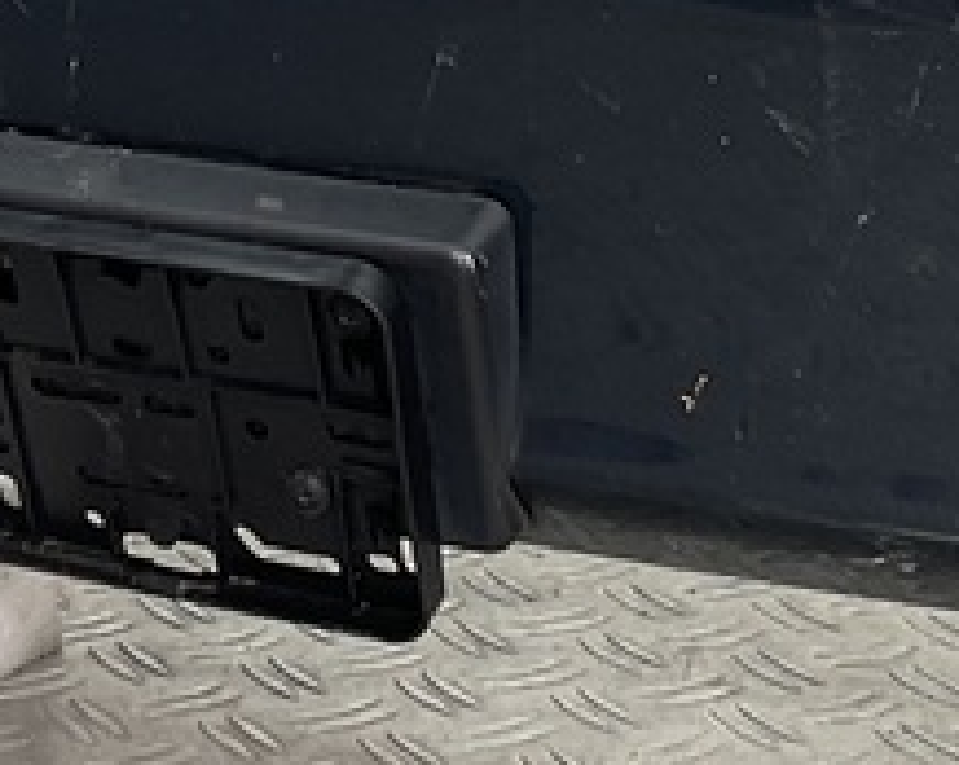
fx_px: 3715
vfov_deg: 11.6
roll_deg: -2.8
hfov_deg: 14.7
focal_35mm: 131
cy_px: -62
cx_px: 449
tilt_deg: -10.7
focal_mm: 3
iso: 20
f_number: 1.8
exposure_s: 1/120
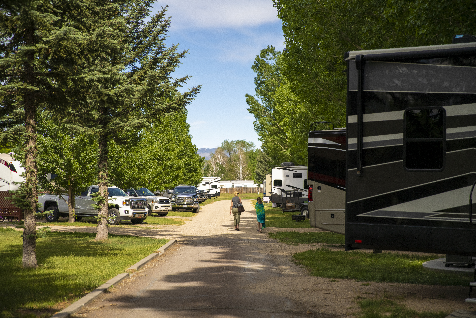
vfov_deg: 19.5
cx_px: 238
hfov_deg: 28.8
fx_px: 925
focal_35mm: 70
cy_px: 159
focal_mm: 70
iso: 500
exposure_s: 1/3200
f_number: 2.8
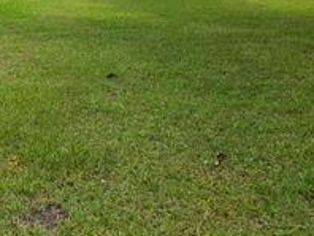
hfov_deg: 31.6
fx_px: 527
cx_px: 30
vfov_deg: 24.0
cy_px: -9
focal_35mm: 58
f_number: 1.7
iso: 80
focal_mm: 6.3
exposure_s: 1/4237
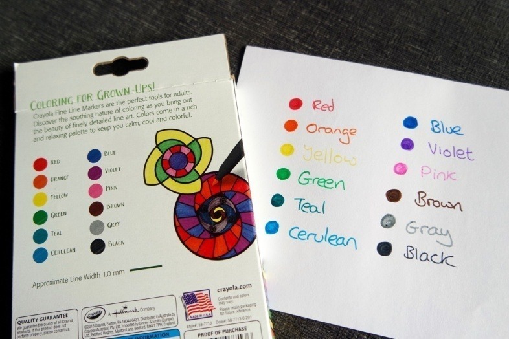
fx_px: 339
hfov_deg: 73.7
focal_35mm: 24
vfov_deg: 53.1
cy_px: 170
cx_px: 254
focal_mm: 16
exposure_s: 1/60
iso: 100
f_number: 3.5
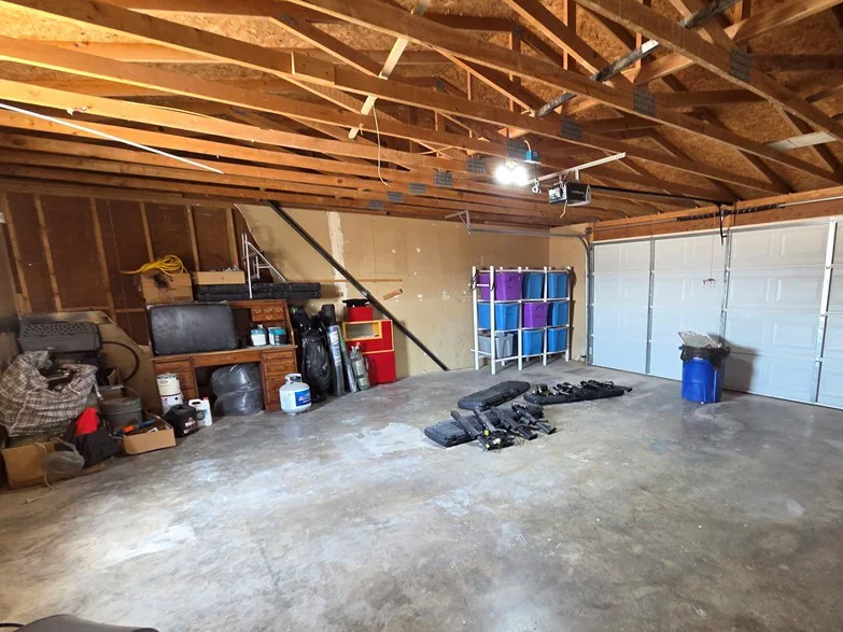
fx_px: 414
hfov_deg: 89.5
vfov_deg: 74.2
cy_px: 366
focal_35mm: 17
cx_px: 518
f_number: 2.2
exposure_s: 1/60
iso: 500
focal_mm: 2.2
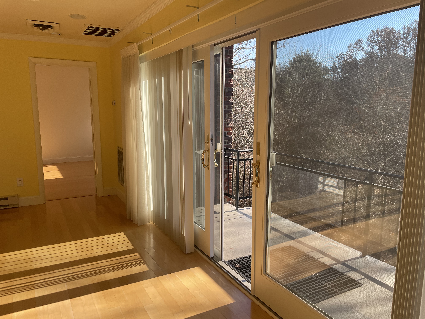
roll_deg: +0.5
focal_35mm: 26
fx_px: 319
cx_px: 212
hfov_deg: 67.3
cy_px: 160
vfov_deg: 53.1
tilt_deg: -9.2
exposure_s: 1/682
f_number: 1.6
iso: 32
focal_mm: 4.2
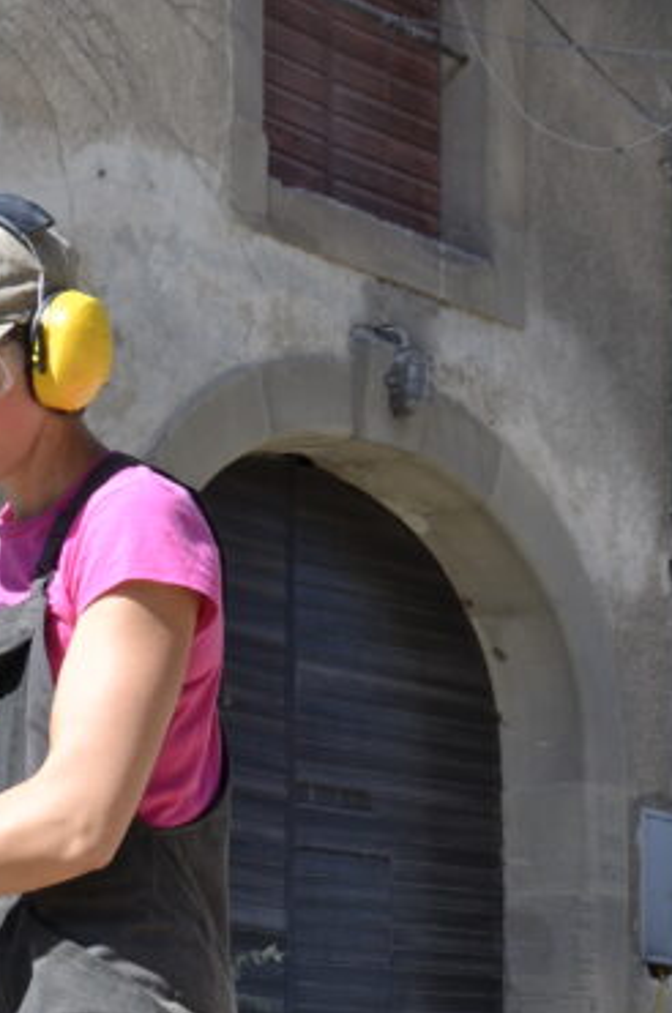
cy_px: 833
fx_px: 3429
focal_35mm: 122
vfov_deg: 16.7
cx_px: -219
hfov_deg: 10.9
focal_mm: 26
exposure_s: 1/320
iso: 100
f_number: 5.6
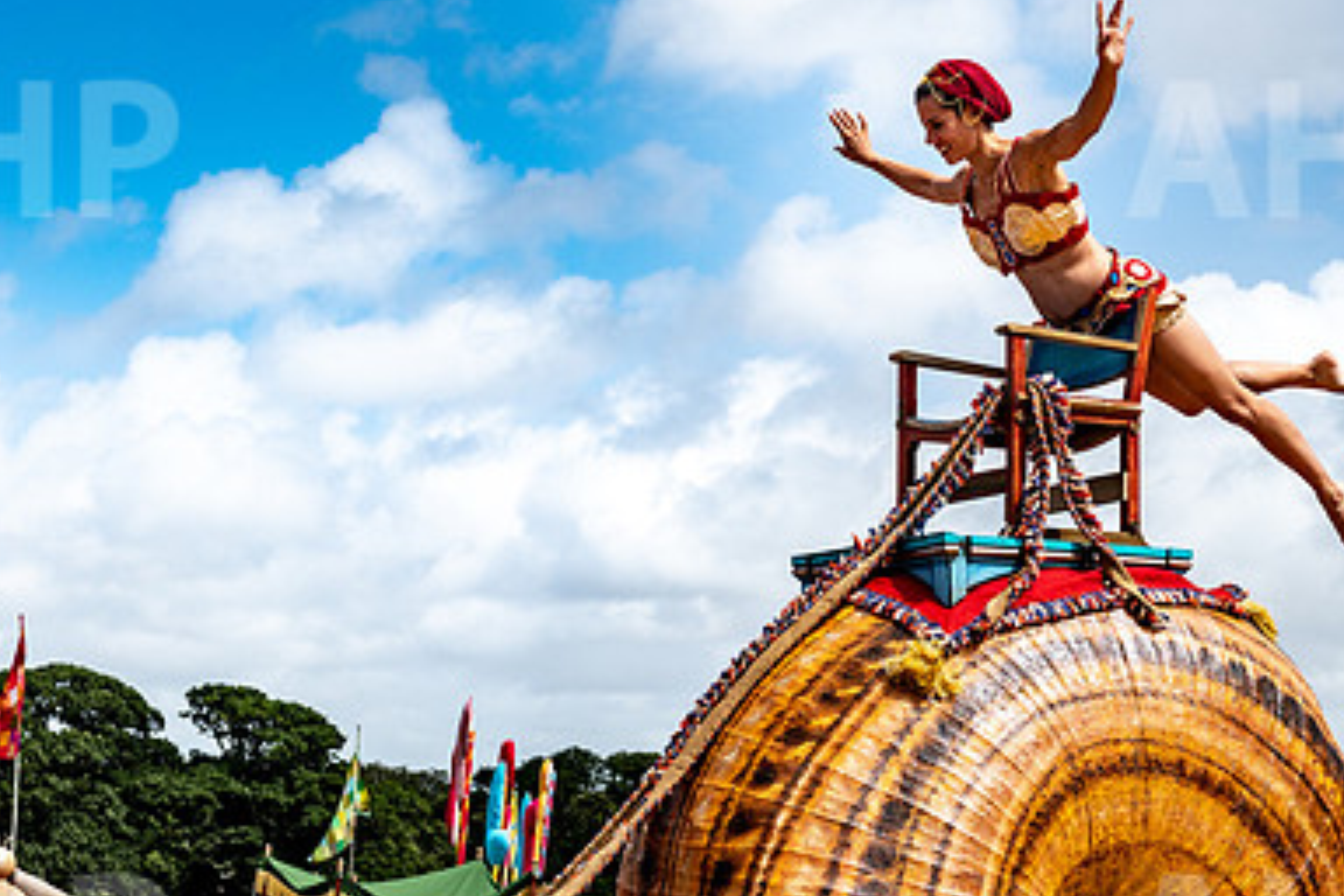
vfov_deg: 15.2
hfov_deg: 22.6
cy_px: 429
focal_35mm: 90
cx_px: 855
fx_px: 3360
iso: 64
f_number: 5
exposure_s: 1/800
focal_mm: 44
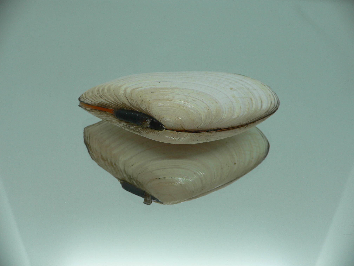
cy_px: 133
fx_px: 358
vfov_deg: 40.7
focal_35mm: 35
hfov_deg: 52.6
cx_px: 177
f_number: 2.8
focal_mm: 4.6
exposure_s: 1/60
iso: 80
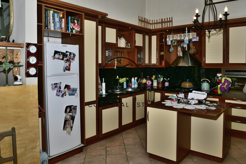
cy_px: 82
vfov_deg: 47.9
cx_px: 123
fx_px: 184
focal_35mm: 27
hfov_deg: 67.4
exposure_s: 1/200
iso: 100
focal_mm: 18
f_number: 9
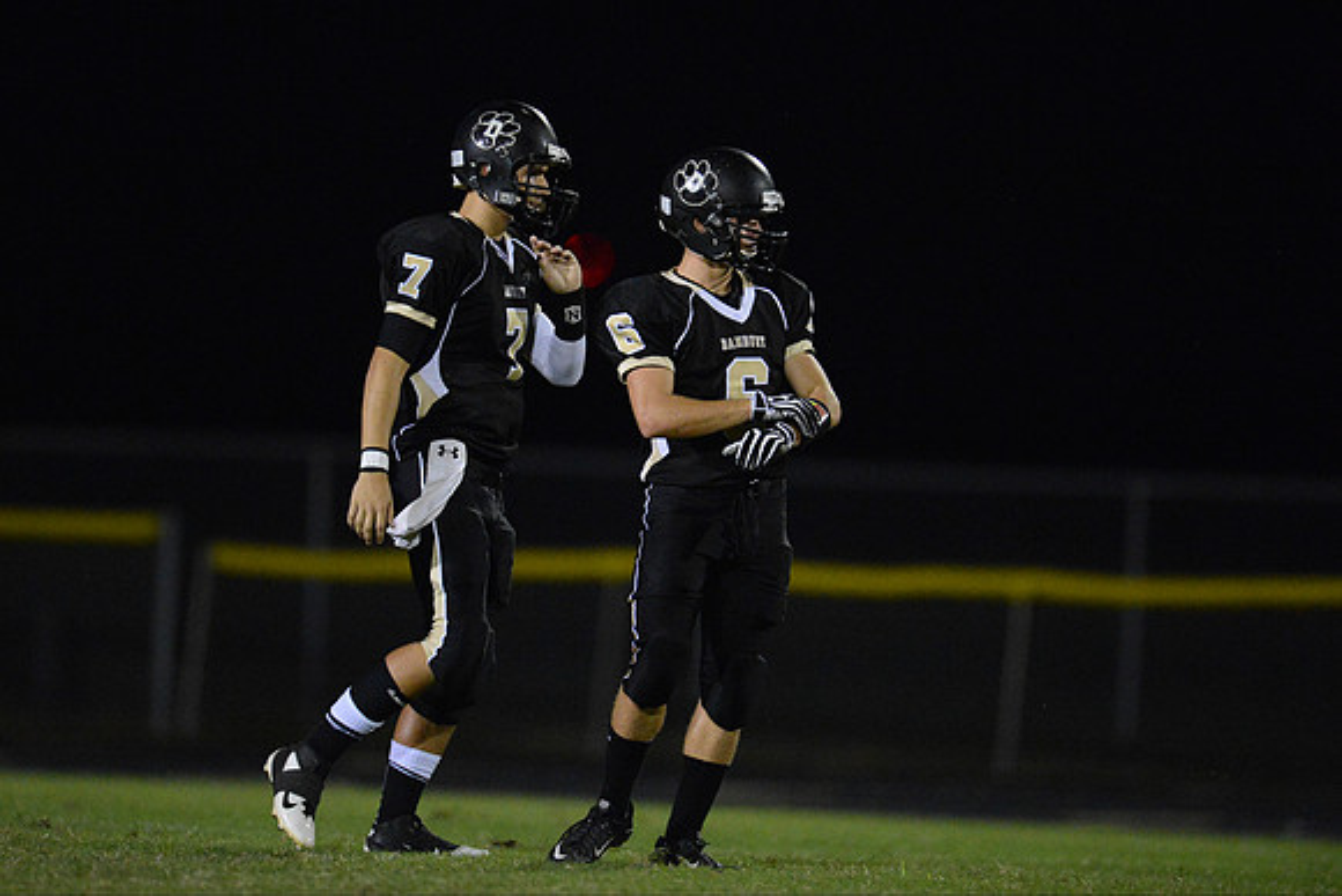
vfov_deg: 3.4
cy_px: 448
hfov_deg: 5.2
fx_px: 14914
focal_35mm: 400
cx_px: 671
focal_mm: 400
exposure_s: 1/640
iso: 12800
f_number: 2.8
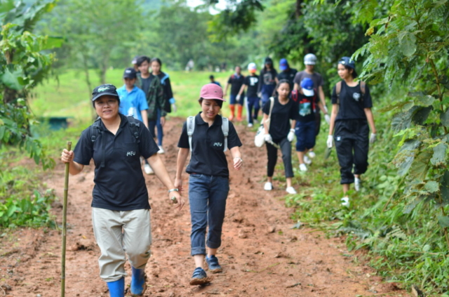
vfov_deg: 18.1
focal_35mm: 75
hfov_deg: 27.0
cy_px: 148
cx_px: 224
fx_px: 934
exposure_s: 1/640
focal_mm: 50
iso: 200
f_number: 2
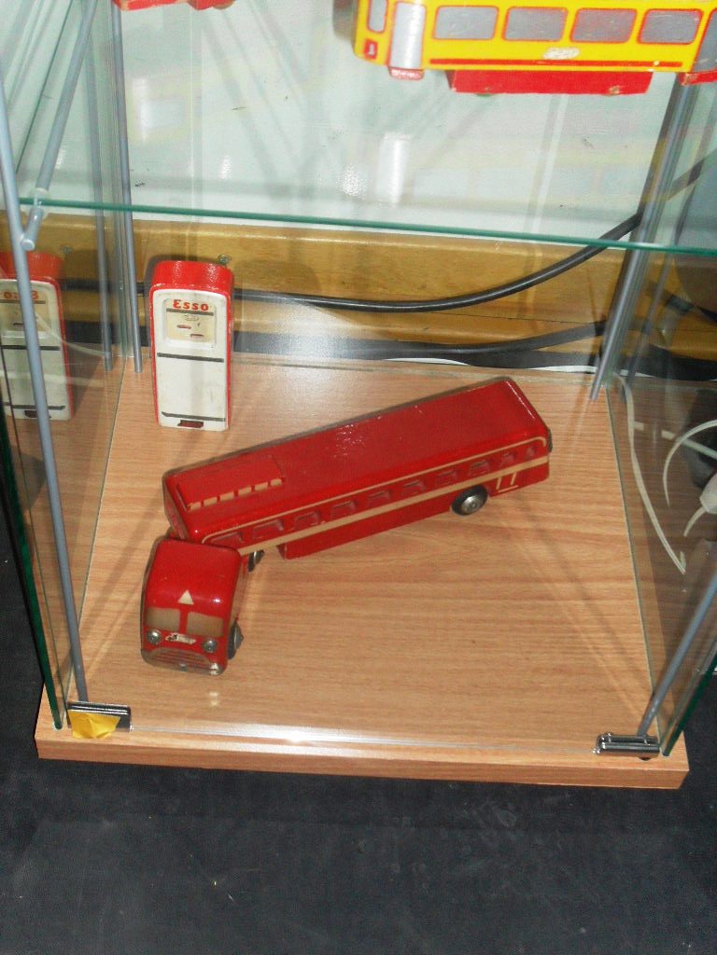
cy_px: 478
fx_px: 1353
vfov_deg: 38.9
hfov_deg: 29.7
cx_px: 358
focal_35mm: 49
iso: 200
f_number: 3.9
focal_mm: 8.7
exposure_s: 1/45
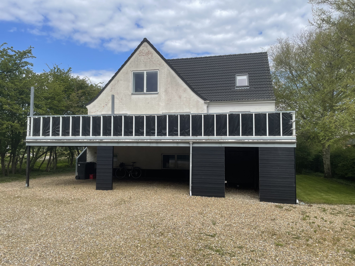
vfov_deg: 53.1
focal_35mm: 26
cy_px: 133
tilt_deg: +3.0
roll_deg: -0.2
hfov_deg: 67.3
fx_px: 267
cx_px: 178
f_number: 1.6
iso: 32
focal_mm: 4.2
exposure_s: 1/3125
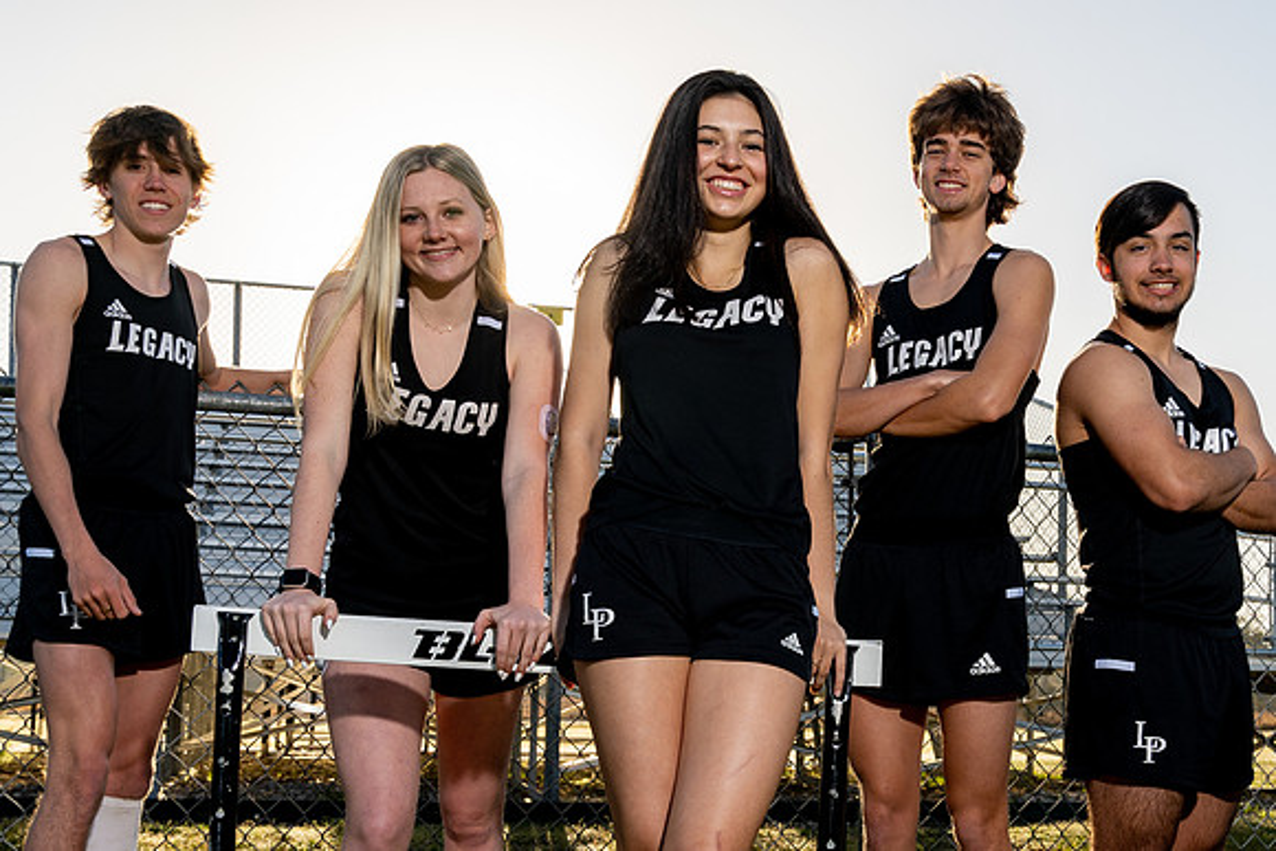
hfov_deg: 40.8
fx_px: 1693
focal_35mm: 48
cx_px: 842
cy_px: 651
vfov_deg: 27.8
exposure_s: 1/250
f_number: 8
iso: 100
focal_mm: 27
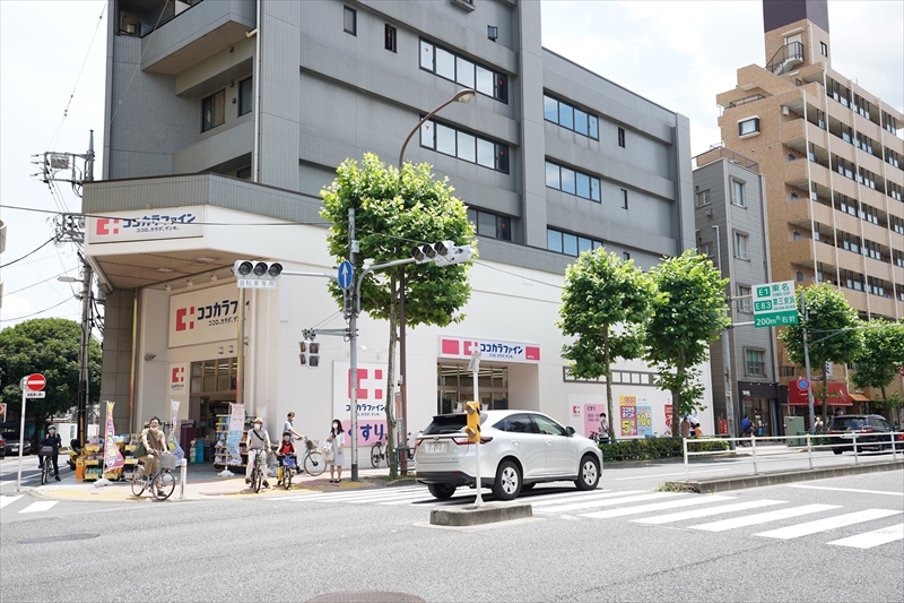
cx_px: 452
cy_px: 302
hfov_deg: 54.4
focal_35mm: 35
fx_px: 879
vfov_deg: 37.8
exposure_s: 1/400
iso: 100
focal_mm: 35
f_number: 4
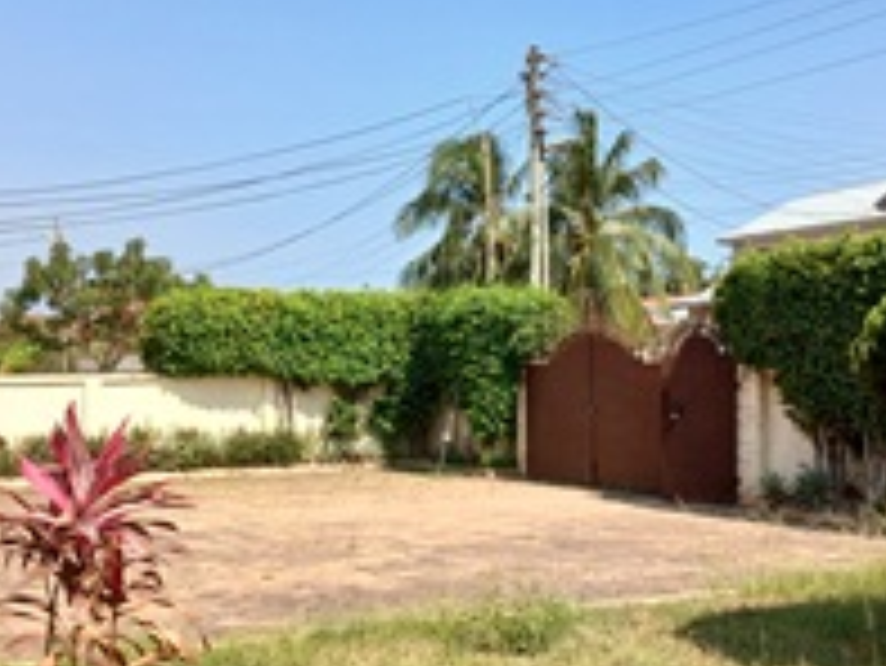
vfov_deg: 26.1
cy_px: 364
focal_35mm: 56
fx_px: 1434
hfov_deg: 34.1
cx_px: 580
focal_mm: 3.98
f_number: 1.8
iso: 20
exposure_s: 1/432
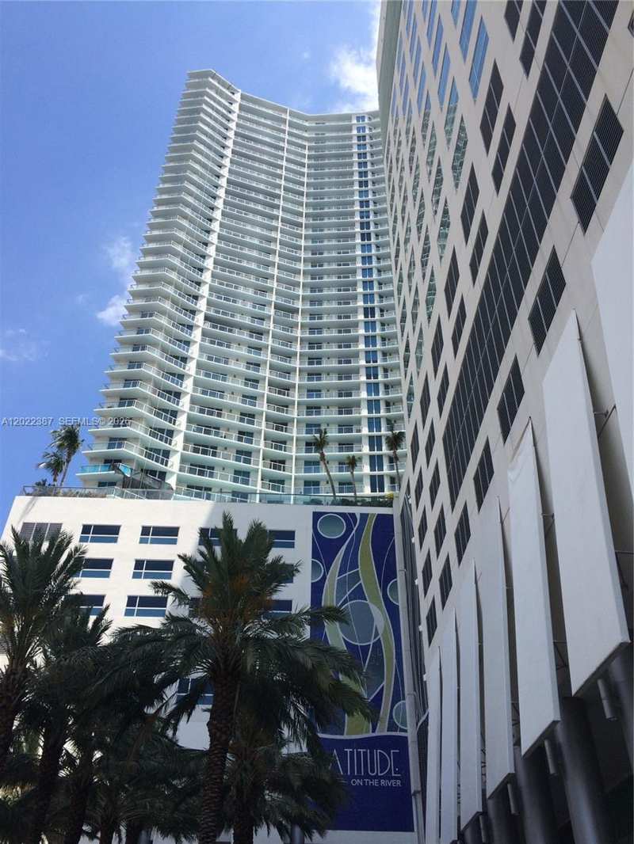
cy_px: 422
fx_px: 708
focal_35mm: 29
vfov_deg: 61.6
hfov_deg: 48.2
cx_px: 317
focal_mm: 4.15
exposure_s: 1/1786
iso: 32
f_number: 2.2
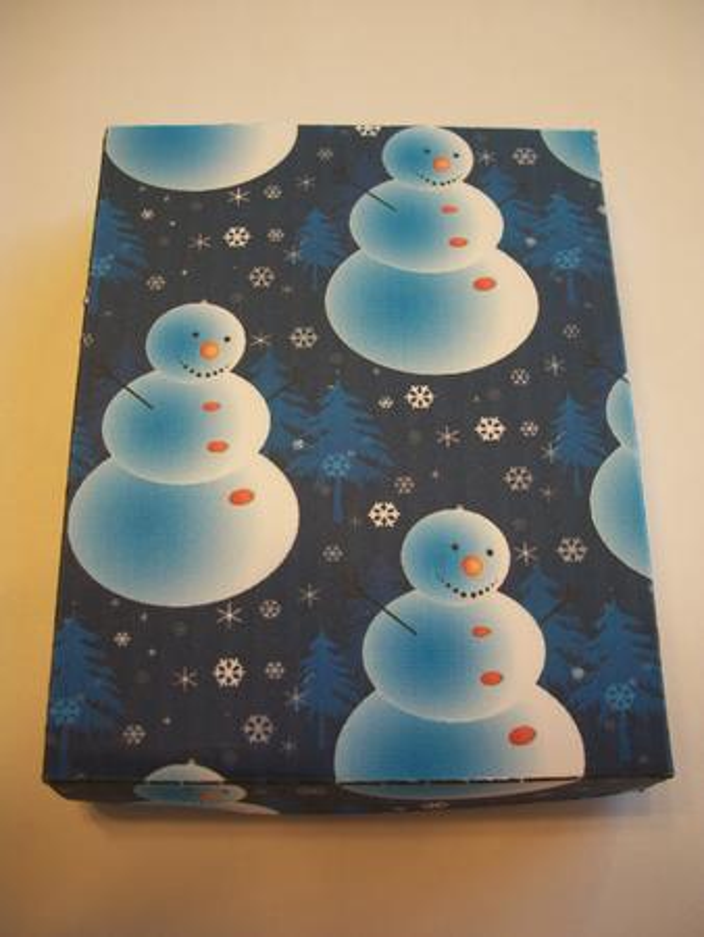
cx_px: 352
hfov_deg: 40.7
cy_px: 468
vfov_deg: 52.6
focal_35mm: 35
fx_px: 948
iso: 80
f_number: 3.1
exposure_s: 1/80
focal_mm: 6.3
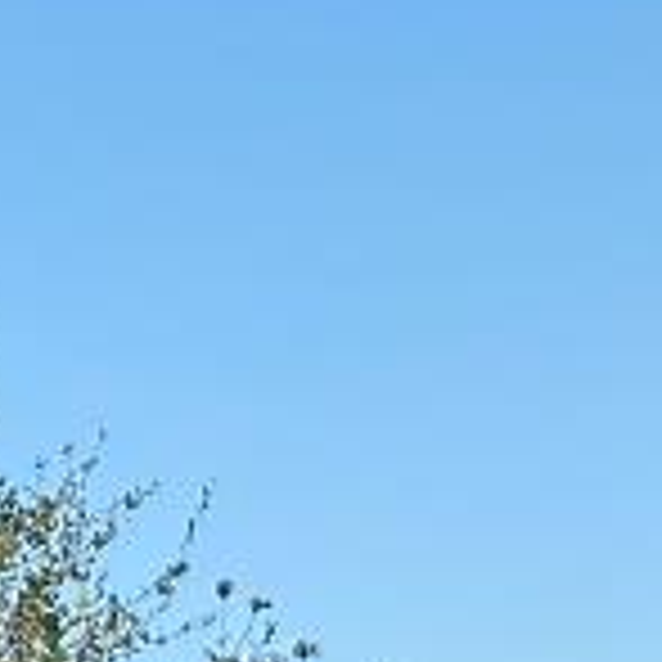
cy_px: 1389
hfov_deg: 7.4
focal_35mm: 234
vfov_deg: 7.2
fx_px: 5063
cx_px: 676
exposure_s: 1/2410
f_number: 1.8
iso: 32
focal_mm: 4.25
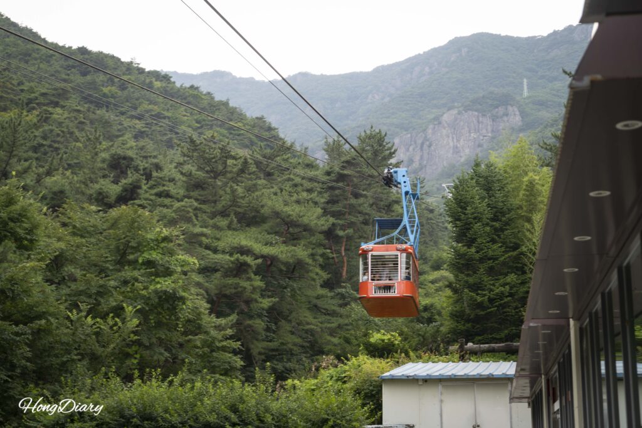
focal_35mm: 60
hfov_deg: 33.4
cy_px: 214
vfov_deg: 22.6
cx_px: 321
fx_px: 1070
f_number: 6.3
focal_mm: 60
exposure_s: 1/60
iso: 100
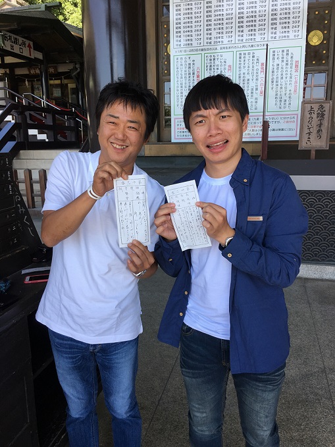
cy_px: 224
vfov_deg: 61.7
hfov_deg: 48.2
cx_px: 168
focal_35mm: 29
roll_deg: +0.5
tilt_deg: -11.0
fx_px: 374
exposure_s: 1/176
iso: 25
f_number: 2.2
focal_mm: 4.15
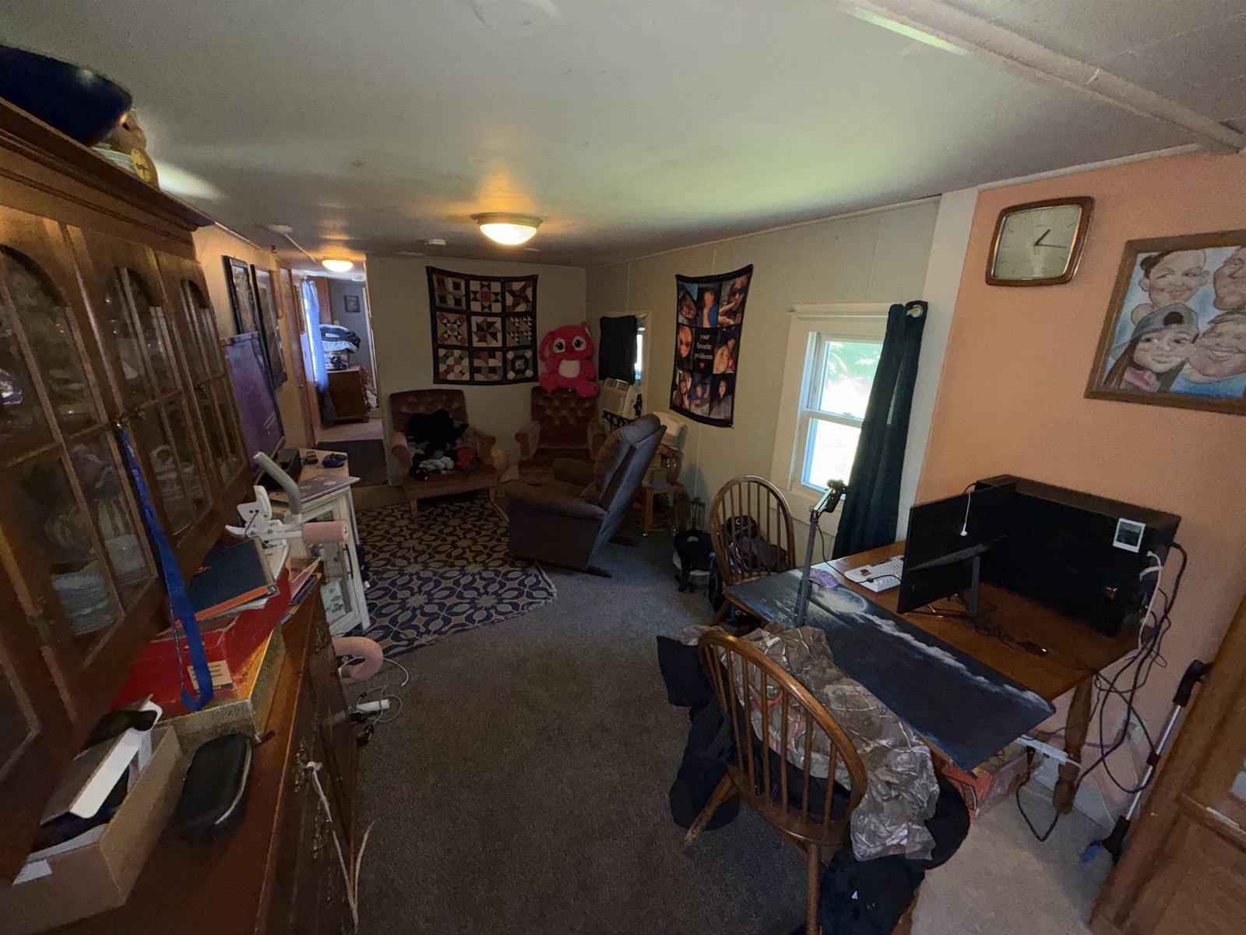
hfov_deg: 102.1
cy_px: 468
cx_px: 623
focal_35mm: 14
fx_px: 504
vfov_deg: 85.7
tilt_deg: -18.8
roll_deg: -1.4
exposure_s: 1/60
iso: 125
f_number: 2.2
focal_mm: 2.22
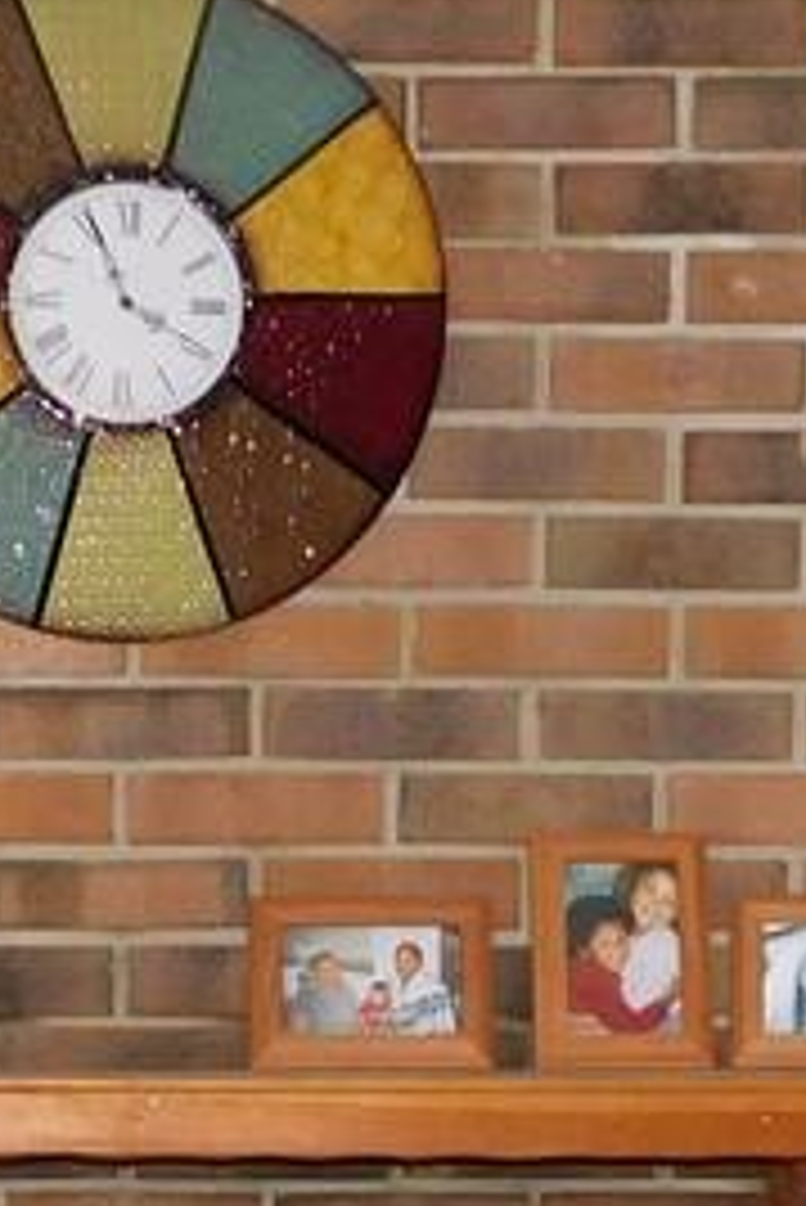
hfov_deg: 11.5
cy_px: 1512
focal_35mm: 119
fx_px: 3991
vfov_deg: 16.4
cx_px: 144
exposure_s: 1/30
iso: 220
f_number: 3.2
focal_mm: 5.3
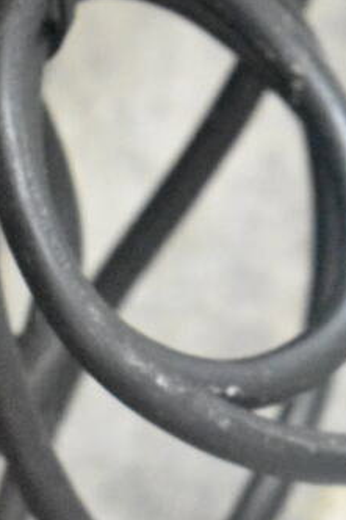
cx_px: -105
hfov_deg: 6.0
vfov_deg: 8.9
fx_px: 3281
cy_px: 713
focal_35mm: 227
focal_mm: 55
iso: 25600
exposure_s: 1/25
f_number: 5.6
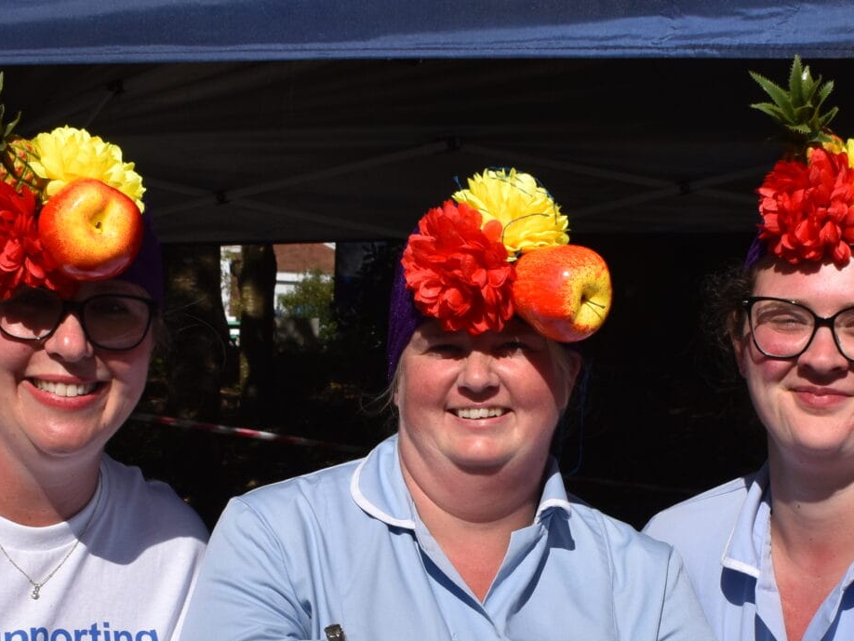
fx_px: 2326
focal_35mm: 94
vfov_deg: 15.4
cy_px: 655
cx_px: 526
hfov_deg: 20.8
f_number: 13
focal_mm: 25
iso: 200
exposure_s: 1/640
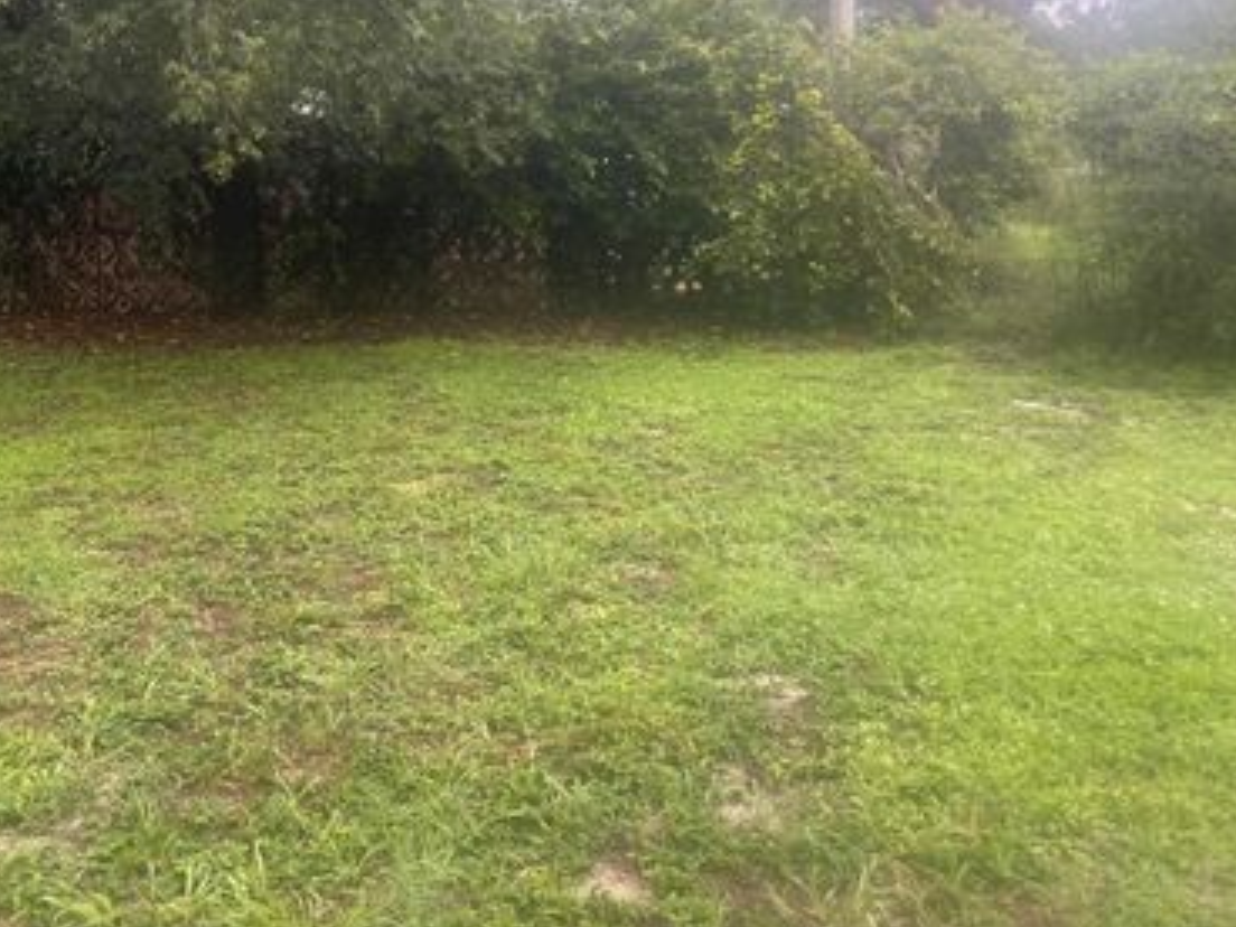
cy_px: 408
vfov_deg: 41.7
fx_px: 1214
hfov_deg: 53.8
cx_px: 547
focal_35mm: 34
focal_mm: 5.1
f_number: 1.6
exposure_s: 1/121
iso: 64
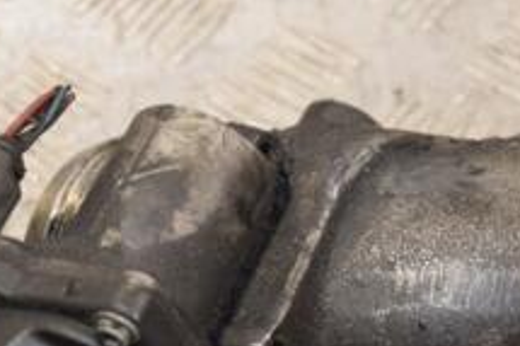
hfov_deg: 8.5
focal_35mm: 243
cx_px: 343
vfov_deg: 5.6
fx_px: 3507
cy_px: 327
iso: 800
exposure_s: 1/125
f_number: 5
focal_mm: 58
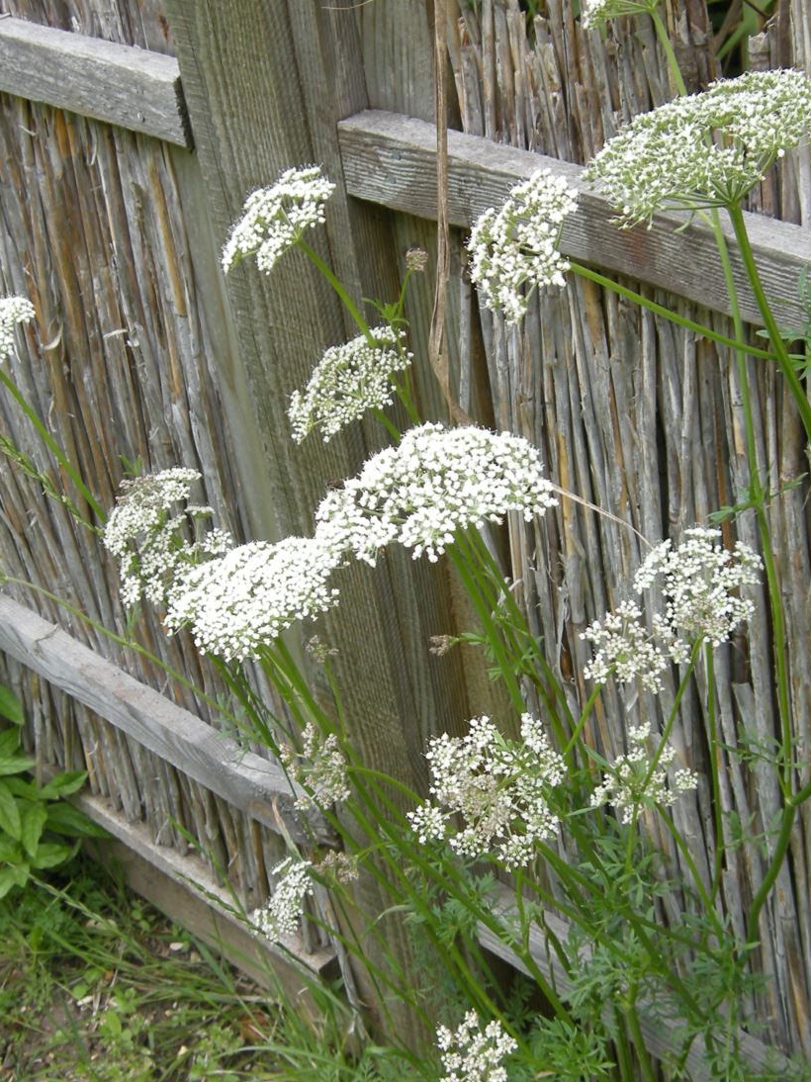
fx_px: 2000
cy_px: 562
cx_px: 395
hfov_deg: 22.9
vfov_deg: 30.3
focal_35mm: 64
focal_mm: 7.5
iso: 64
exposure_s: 1/130
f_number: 3.8
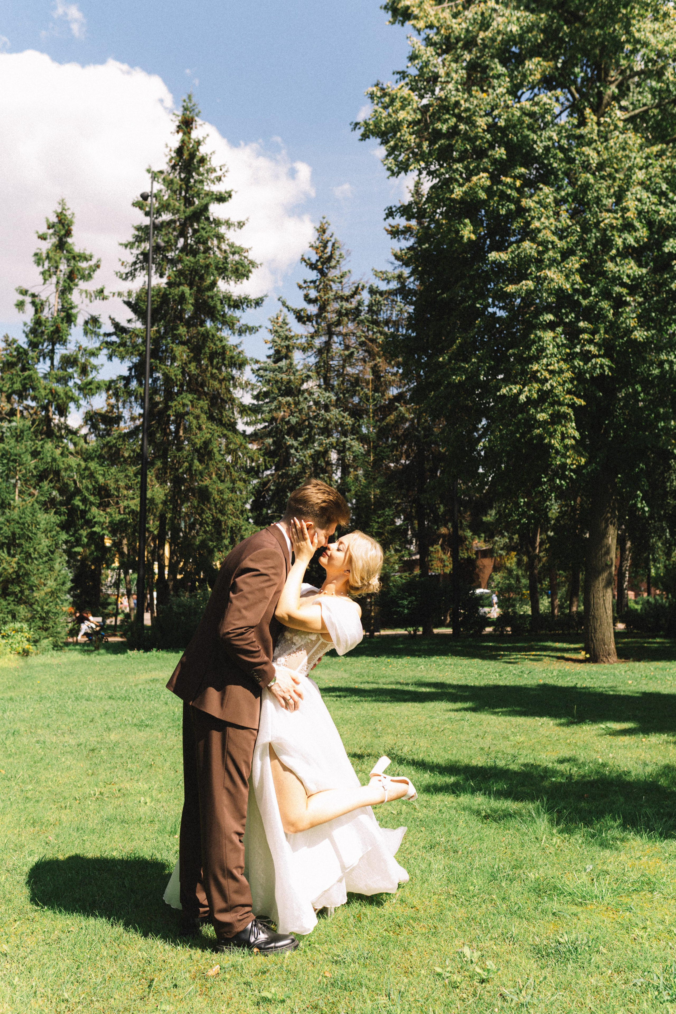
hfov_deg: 37.9
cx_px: 338
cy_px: 507
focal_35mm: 35
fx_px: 986
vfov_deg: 54.4
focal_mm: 35
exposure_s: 1/640
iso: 320
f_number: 4
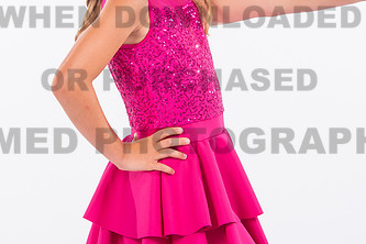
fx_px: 3029
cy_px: 20
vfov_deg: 4.6
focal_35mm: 298
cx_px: 193
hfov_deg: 6.9
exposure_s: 1/160
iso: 250
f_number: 11
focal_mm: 155
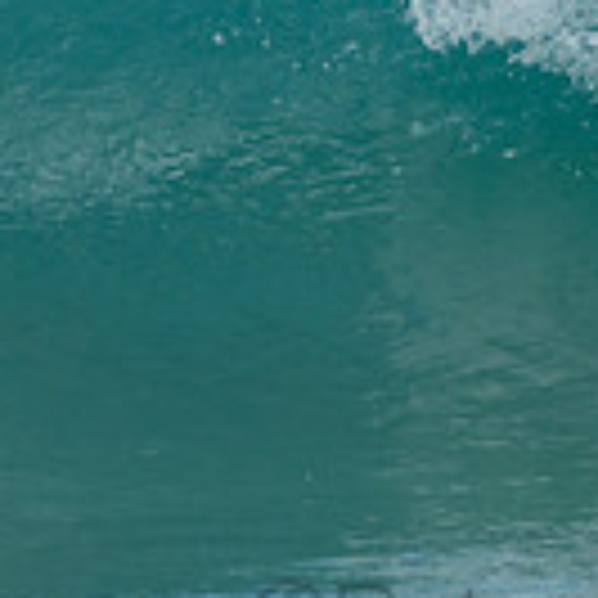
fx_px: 43585
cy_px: -124
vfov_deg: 0.8
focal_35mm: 2230
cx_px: 598
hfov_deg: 0.8
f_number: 5.6
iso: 320
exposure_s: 1/1250
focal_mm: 400
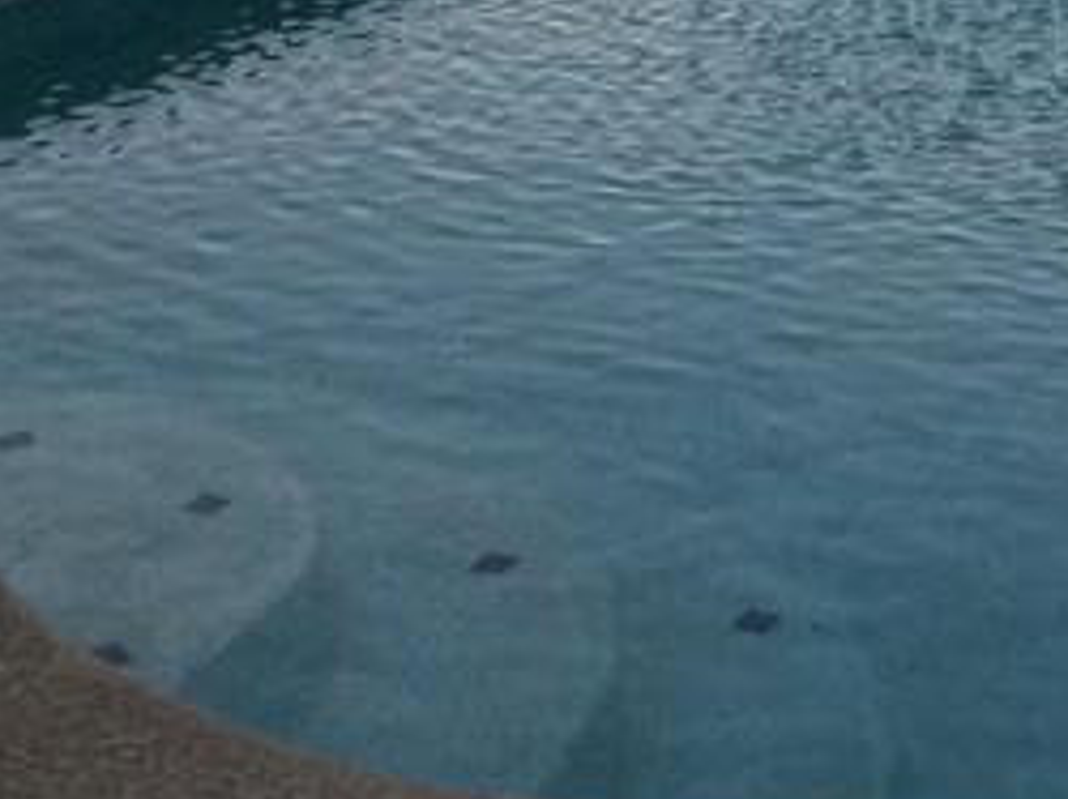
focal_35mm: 123
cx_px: 1564
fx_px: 3791
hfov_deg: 15.0
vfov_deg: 11.4
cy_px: -526
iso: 64
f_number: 2.2
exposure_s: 1/120
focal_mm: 4.12
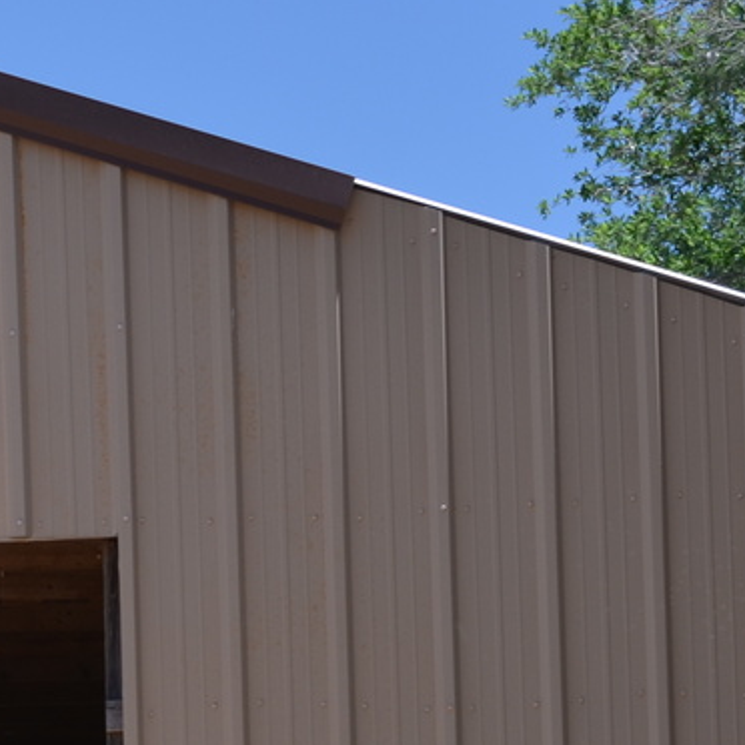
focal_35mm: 279
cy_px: 845
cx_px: -540
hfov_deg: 6.2
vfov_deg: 6.2
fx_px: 6793
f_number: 5.6
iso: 125
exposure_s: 1/125
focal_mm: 50
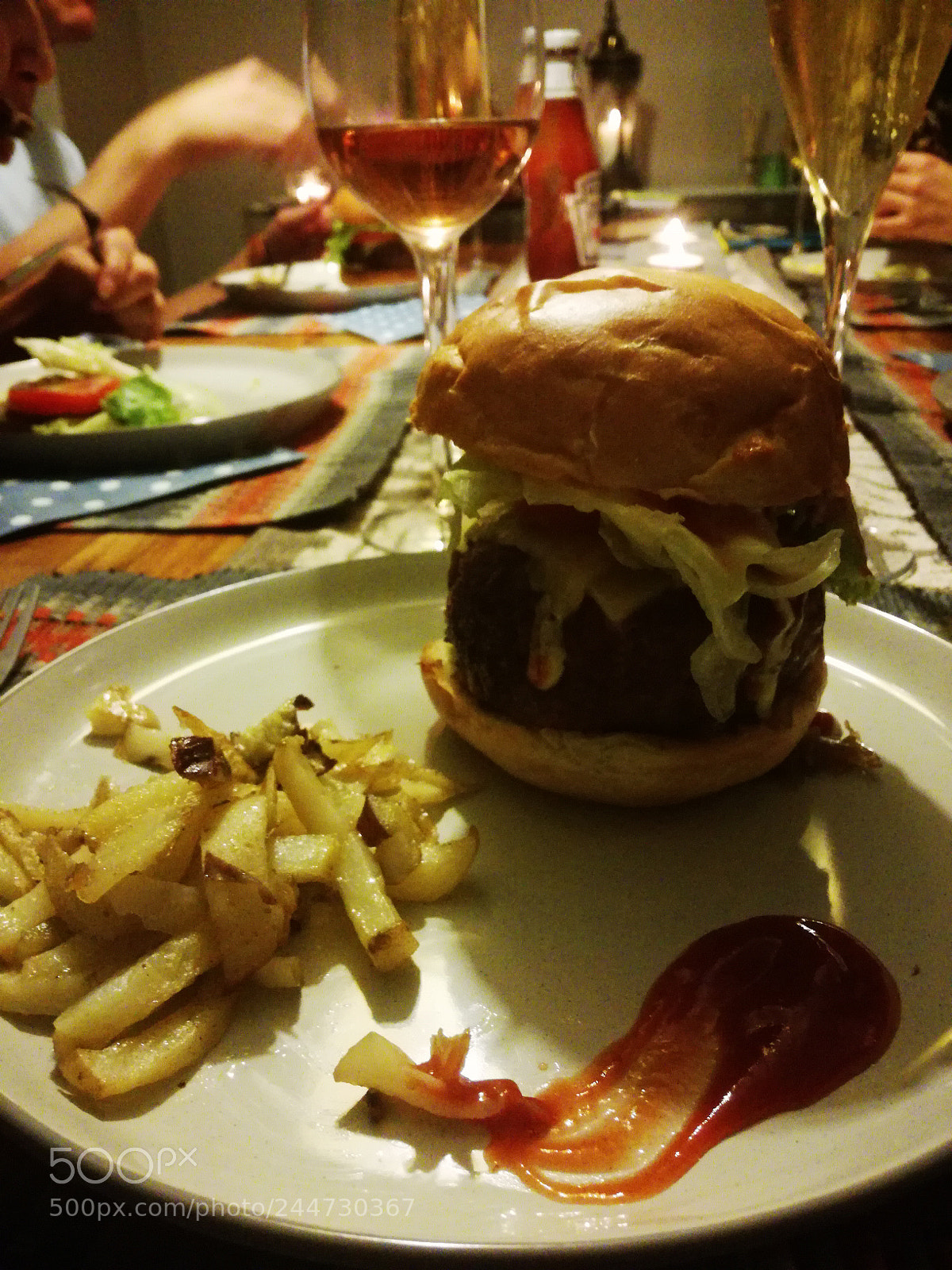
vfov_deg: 65.3
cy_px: 635
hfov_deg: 51.4
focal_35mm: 27
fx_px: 990
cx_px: 476
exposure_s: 1/20
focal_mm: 3.79
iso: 640
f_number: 2
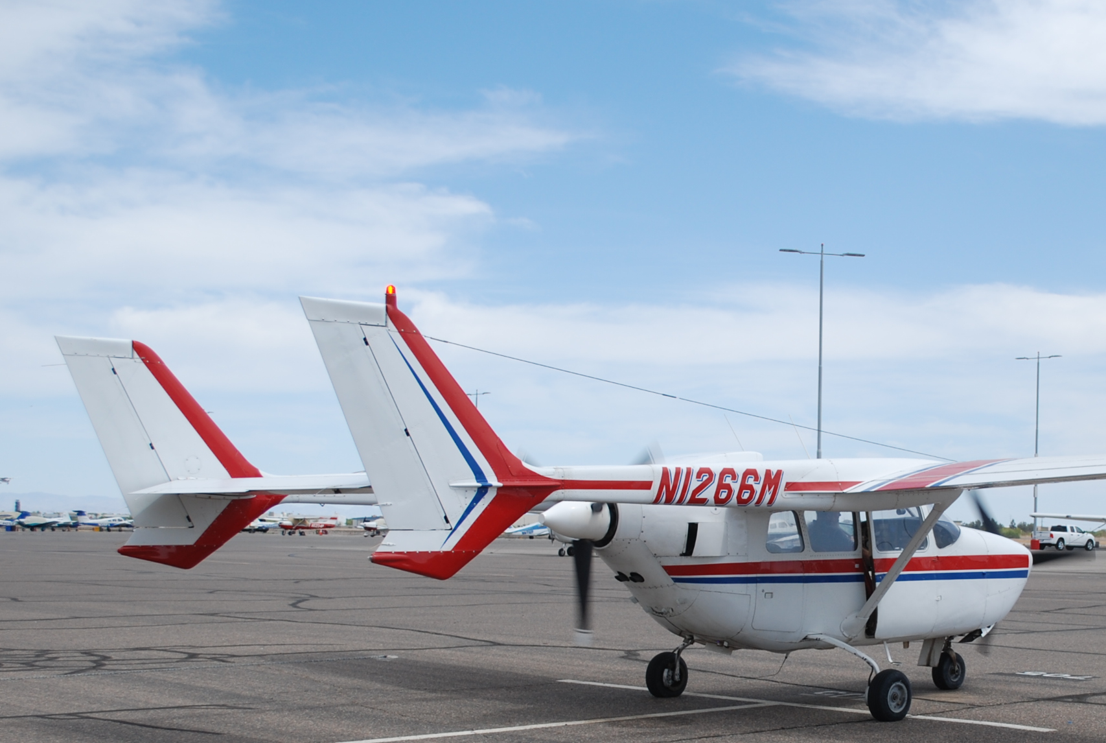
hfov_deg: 34.9
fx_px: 1724
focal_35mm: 56
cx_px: 818
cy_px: 555
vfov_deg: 24.1
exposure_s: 1/640
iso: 100
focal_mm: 22
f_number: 4
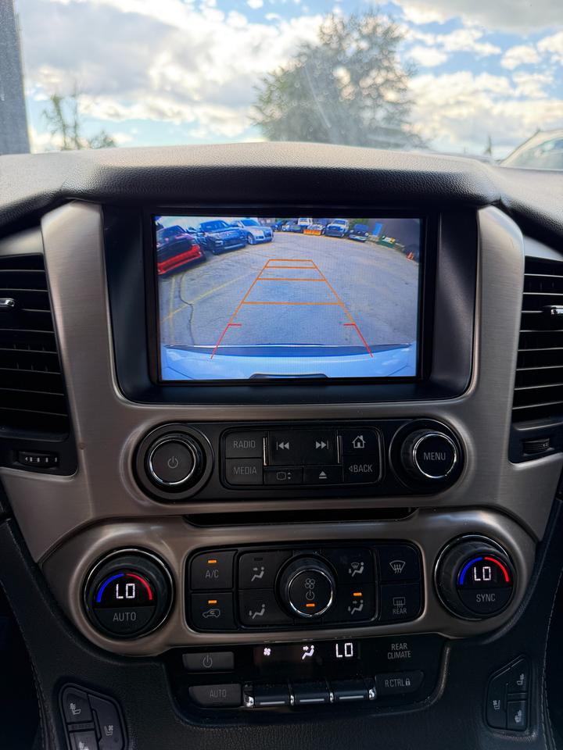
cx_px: 282
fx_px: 520
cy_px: 375
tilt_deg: -17.7
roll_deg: +0.1
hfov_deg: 56.8
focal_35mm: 24
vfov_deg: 71.6
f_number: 1.78
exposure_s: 1/377
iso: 80
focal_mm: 6.76
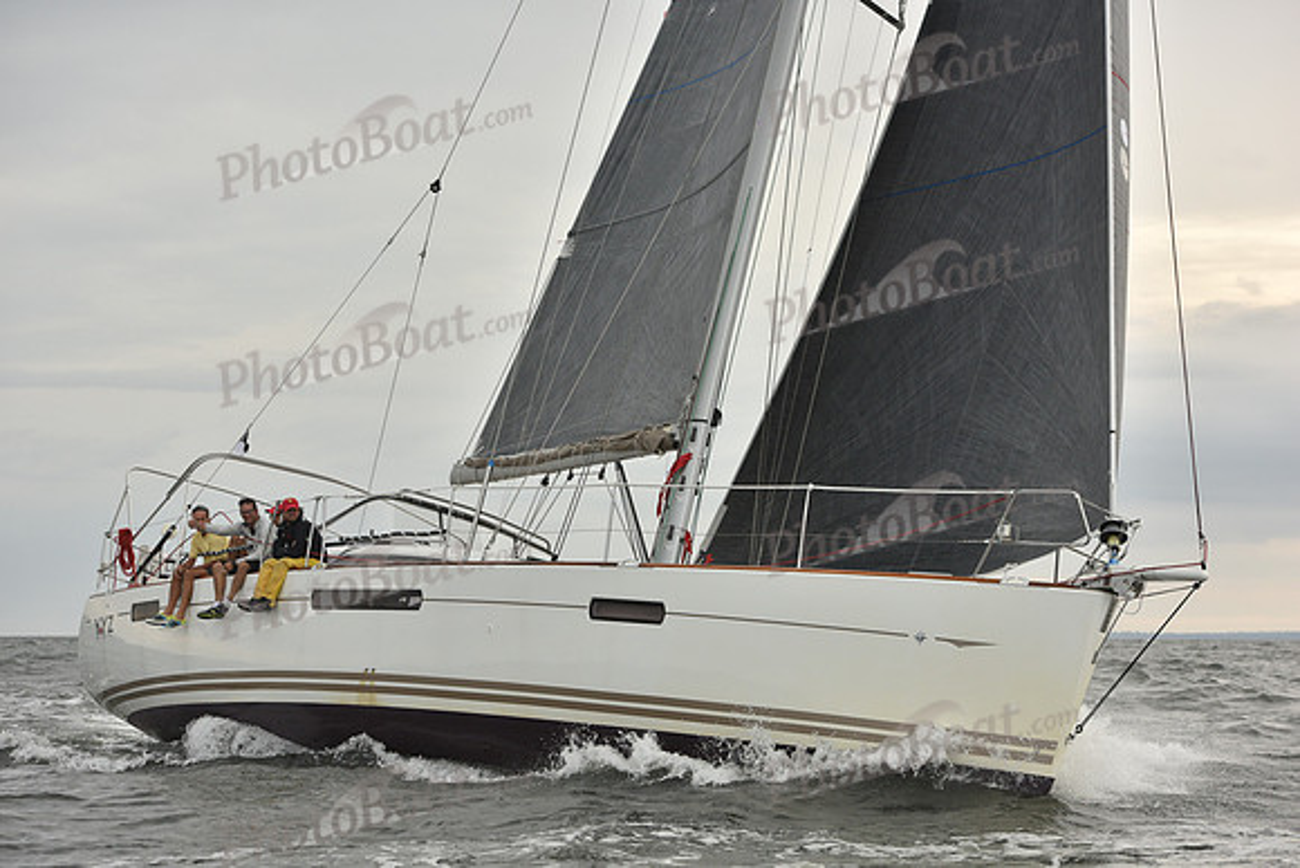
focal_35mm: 92
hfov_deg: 22.1
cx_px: 650
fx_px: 3323
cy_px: 434
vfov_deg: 14.9
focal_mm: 92
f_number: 6.3
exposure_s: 1/640
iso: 500
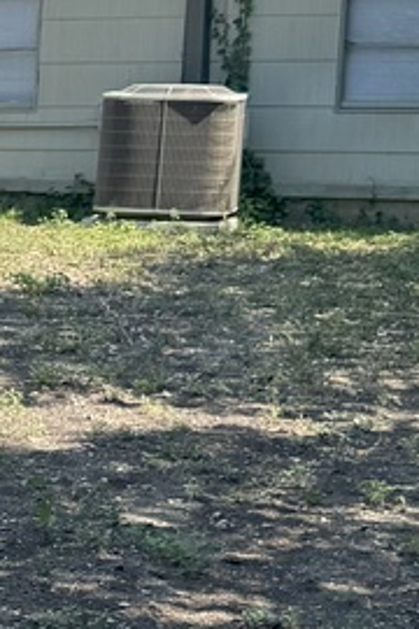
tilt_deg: -10.8
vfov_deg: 15.3
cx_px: -573
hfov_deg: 9.3
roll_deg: +1.4
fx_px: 2322
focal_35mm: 133
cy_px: 487
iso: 80
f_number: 1.78
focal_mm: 6.76
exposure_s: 1/1721
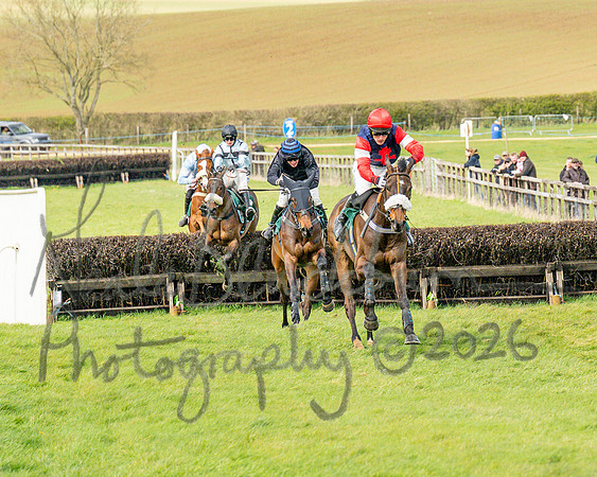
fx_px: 7370
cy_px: 197
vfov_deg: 3.7
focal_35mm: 417
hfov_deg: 4.6
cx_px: 429
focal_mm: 135
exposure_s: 1/2500
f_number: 4.5
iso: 400
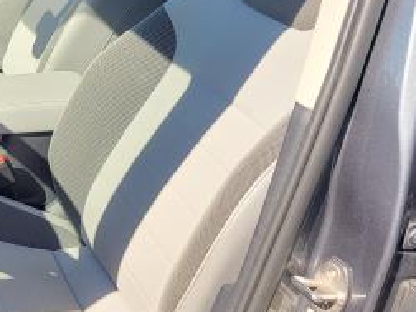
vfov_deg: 22.2
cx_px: -64
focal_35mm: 66
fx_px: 793
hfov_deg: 26.6
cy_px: 112
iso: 40
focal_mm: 5.4
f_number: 1.8
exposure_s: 1/629
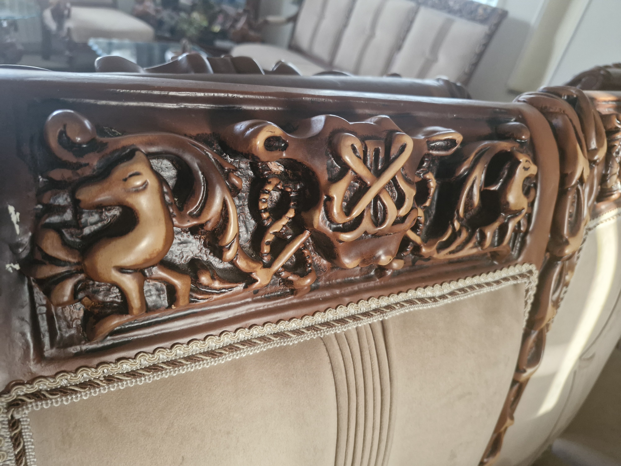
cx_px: 310
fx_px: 413
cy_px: 233
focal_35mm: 23
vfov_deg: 58.9
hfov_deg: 73.9
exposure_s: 1/100
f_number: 1.8
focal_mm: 5.54
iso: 640
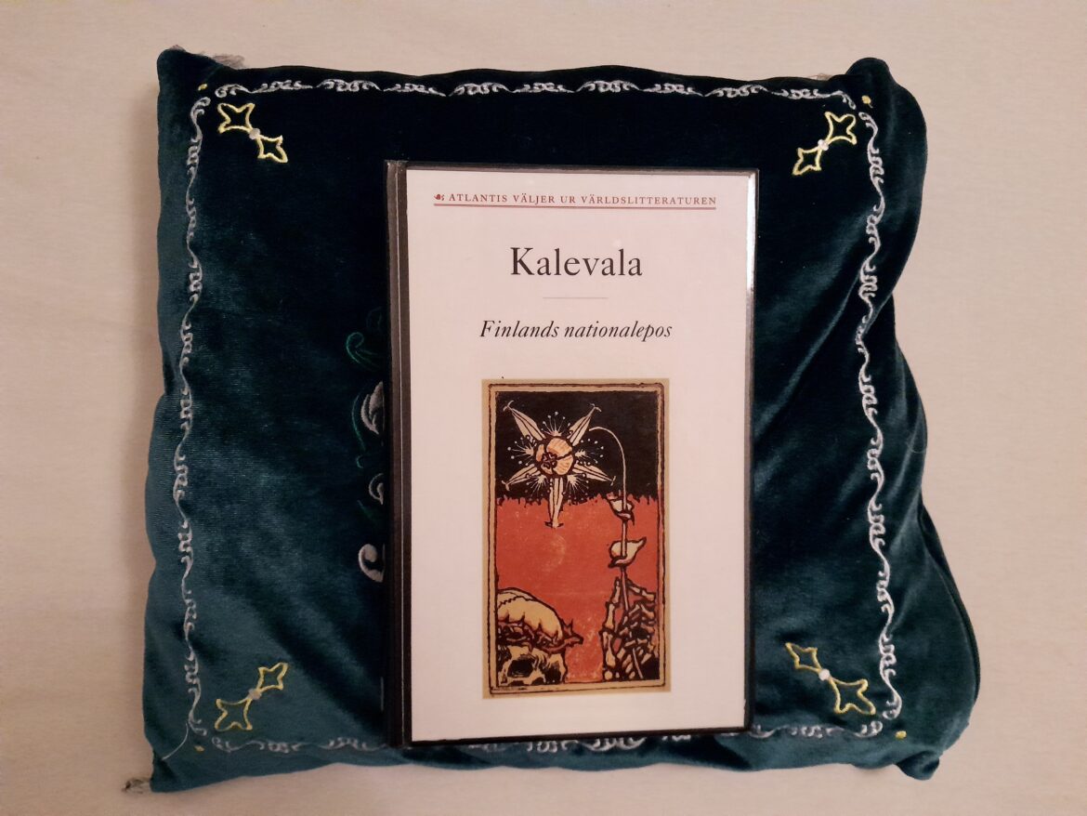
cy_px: 408
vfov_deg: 53.1
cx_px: 544
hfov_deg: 67.3
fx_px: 817
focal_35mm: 26
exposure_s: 1/25
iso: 800
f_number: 1.8
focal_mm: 4
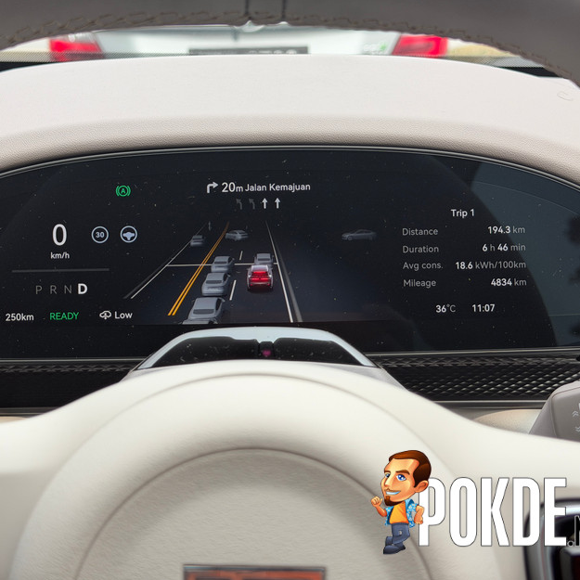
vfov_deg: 30.0
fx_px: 1081
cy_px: 290
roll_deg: -1.4
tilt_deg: -16.5
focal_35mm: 57
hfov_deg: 30.0
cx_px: 256
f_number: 1.78
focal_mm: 6.76
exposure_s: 1/499
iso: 64
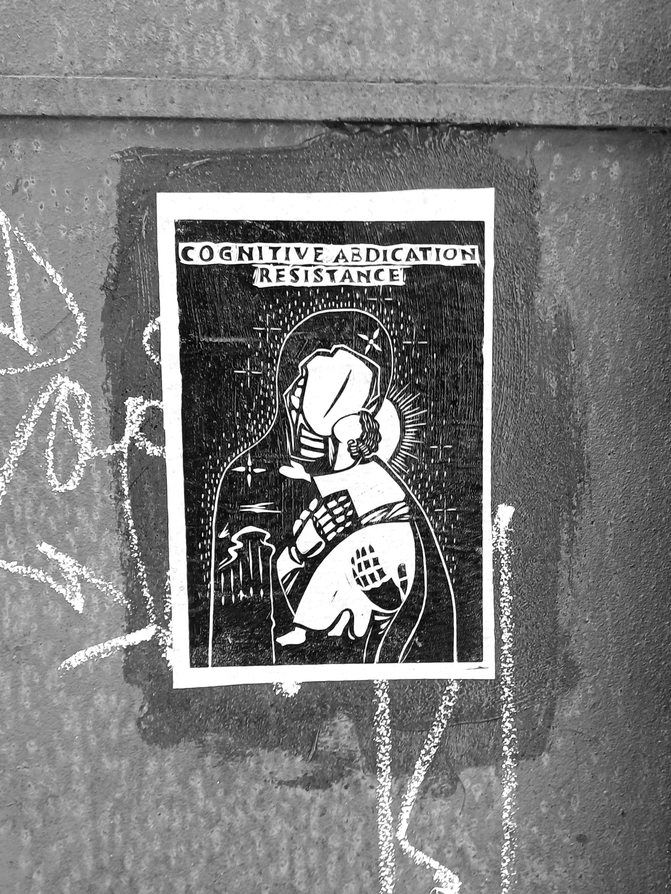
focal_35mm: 25
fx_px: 646
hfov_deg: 54.9
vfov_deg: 69.4
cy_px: 447
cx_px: 336
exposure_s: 1/101
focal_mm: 4.65
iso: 64
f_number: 1.8
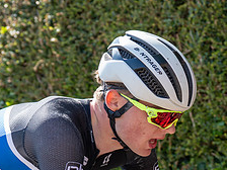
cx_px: 119
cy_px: 134
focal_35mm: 230
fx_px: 1508
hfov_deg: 8.6
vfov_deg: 6.5
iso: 400
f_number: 3.5
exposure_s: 1/1000
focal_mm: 77
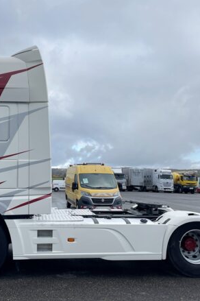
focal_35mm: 37
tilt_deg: +2.0
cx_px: 56
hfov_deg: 35.3
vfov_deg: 51.9
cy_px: 154
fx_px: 309
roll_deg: -1.3
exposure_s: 1/1276
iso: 32
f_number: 1.6
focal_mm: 4.2
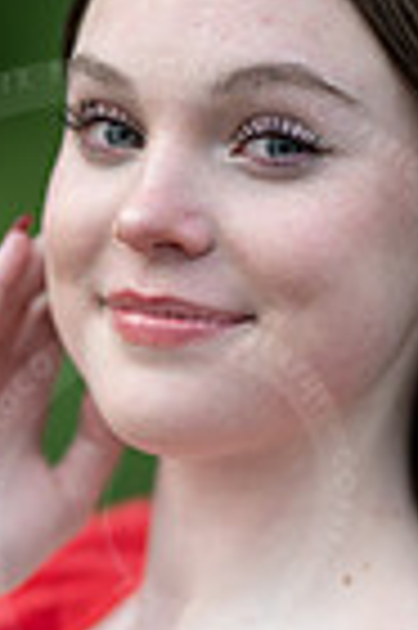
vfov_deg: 7.5
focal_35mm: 274
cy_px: 603
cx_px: 247
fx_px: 4784
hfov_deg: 5.0
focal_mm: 85
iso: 80
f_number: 1.2
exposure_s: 1/320
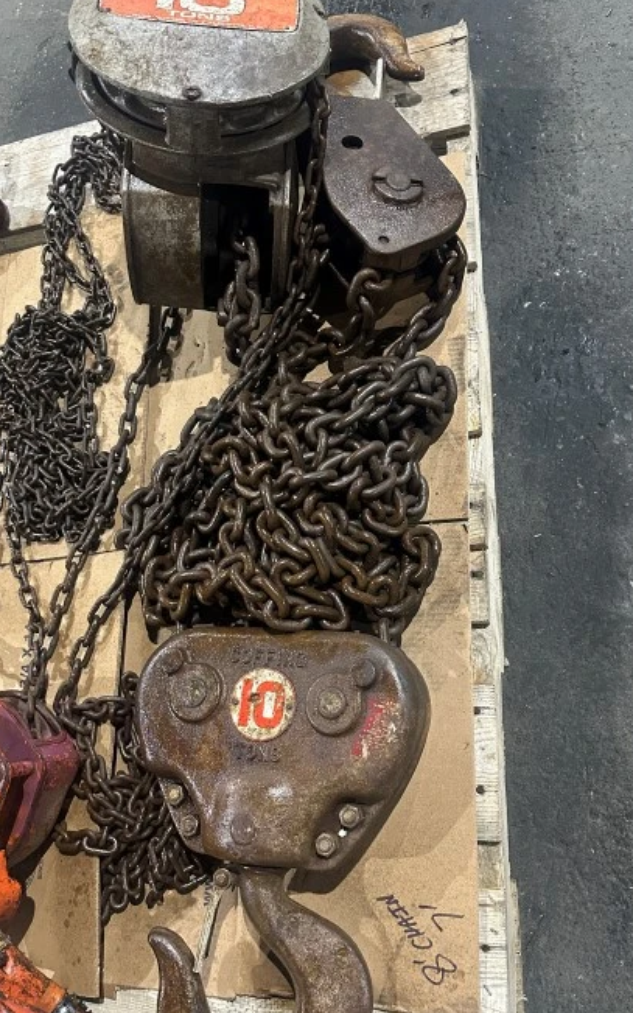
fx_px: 828
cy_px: 531
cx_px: 333
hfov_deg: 41.8
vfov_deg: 62.9
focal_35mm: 30
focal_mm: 6.86
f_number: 1.78
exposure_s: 1/60
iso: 640
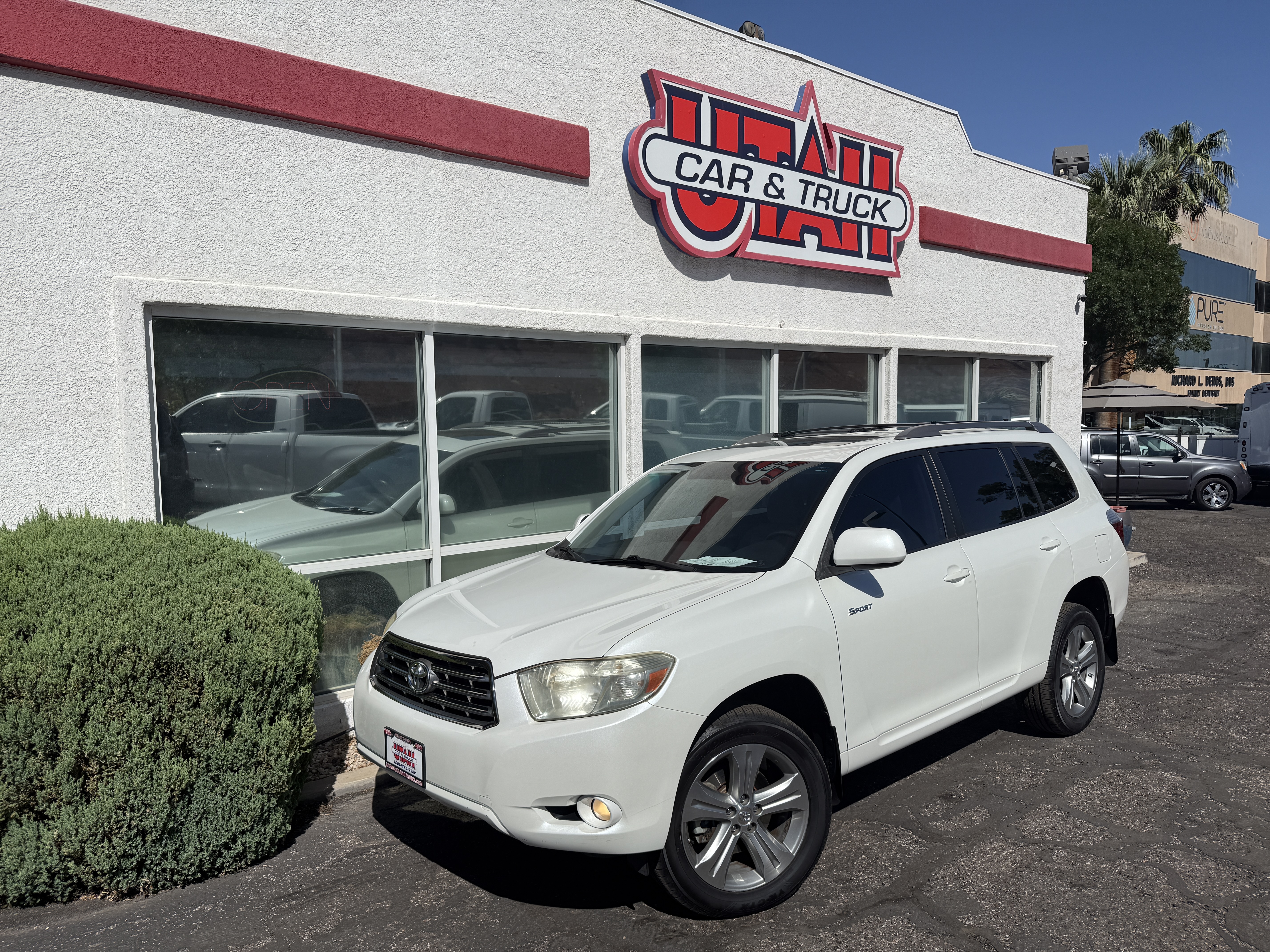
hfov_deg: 71.6
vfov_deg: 56.8
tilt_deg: -4.6
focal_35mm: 24
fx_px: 881
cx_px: 635
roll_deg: +0.9
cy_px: 476
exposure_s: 1/10309
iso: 80
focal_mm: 6.76
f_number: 1.78
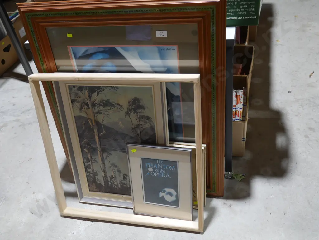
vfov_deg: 41.8
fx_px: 313
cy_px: 120
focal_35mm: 34
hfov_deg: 54.0
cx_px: 160
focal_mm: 17
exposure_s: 1/60
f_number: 4
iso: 500
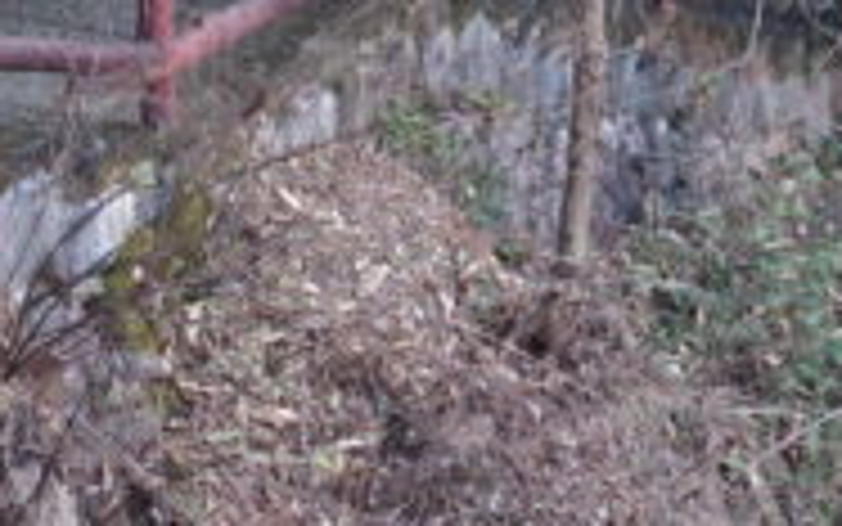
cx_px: 844
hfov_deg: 13.2
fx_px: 3581
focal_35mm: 156
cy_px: 108
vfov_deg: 8.4
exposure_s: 1/1000
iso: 1600
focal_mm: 18.3
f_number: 2.8
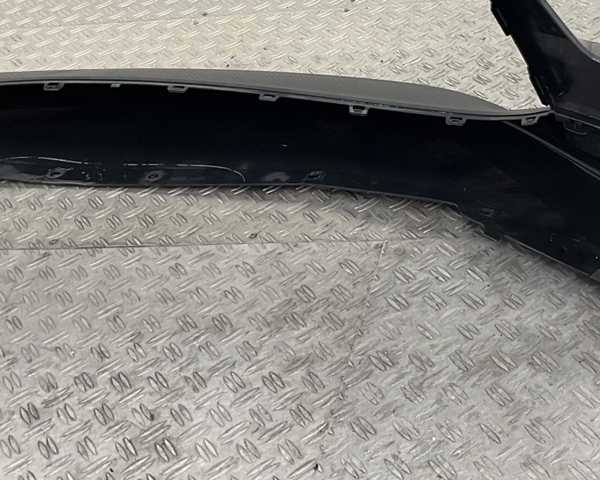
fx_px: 1189
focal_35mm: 67
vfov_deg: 22.4
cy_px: 72
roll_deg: +9.1
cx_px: 419
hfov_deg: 28.1
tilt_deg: -32.0
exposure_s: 1/100
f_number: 1.8
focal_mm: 3
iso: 32
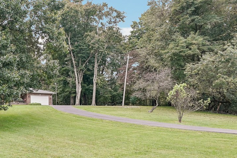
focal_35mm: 34
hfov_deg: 50.1
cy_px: 117
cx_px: 28
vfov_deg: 38.0
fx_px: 224
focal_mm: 12
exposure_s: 1/30
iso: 200
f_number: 4
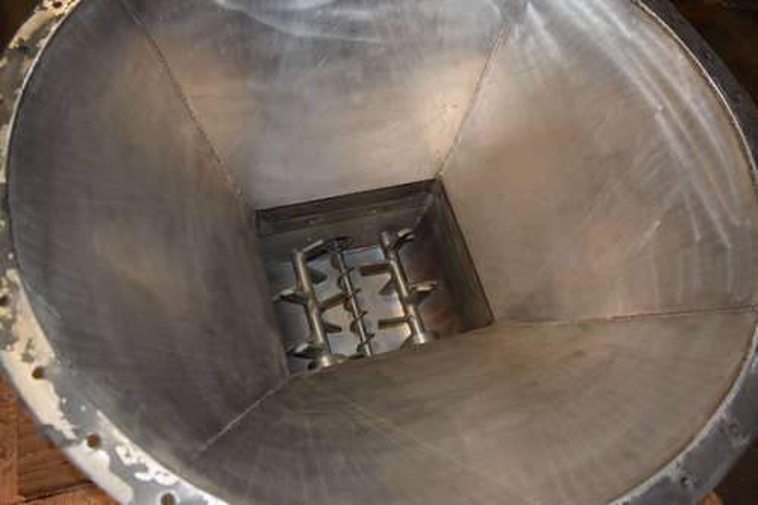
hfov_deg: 67.4
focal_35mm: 27
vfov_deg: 47.9
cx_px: 379
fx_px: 568
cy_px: 252
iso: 1400
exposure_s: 1/60
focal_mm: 18
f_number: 3.5
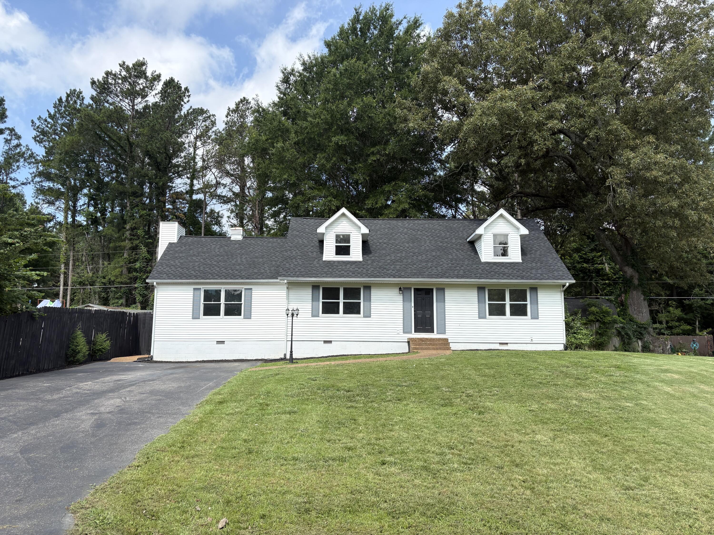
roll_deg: +0.1
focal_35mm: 26
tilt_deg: +8.6
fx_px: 536
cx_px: 357
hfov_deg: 67.3
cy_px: 268
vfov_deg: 53.1
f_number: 1.6
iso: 50
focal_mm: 5.96
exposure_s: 1/2012
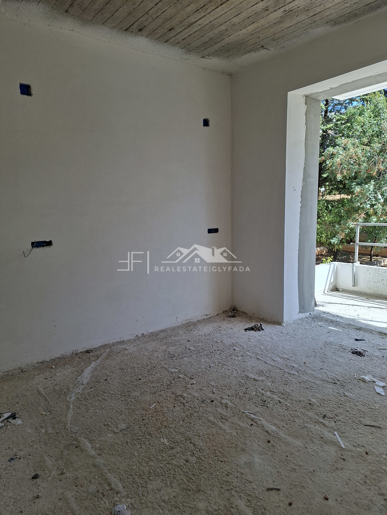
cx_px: 194
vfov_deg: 73.9
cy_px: 258
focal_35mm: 23
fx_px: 343
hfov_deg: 58.9
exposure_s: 1/450
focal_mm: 5.54
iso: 50
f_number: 1.8
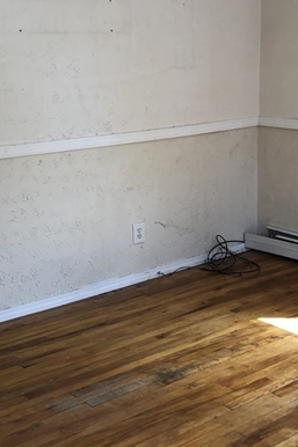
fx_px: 721
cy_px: 186
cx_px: 191
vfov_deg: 34.4
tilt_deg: -9.9
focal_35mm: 58
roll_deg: +0.0
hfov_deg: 23.3
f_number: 1.8
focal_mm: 4
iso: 40
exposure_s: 1/120
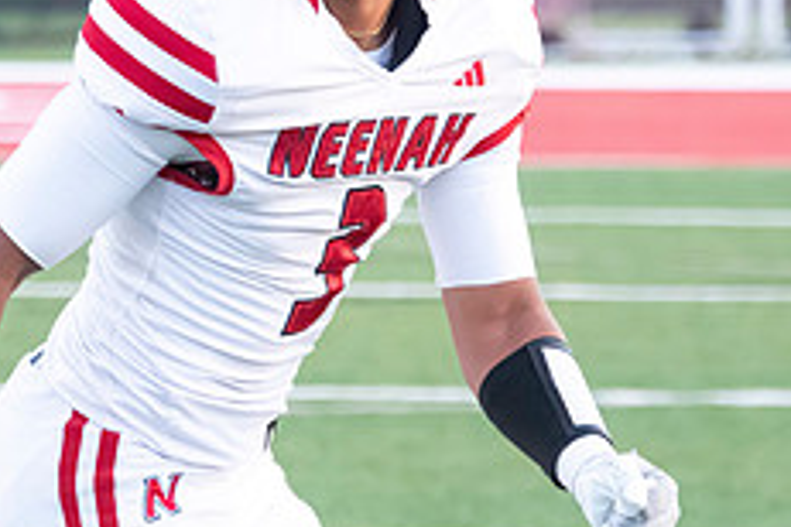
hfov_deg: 4.6
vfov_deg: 3.0
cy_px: 142
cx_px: 305
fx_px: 9931
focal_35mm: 452
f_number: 5.6
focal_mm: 180
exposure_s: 1/1000
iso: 4000
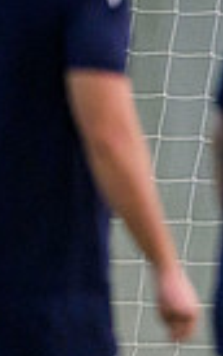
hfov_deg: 0.5
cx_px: 771
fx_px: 27093
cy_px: 266
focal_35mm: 2795
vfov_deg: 0.8
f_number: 4
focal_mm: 560
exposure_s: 1/800
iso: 10000
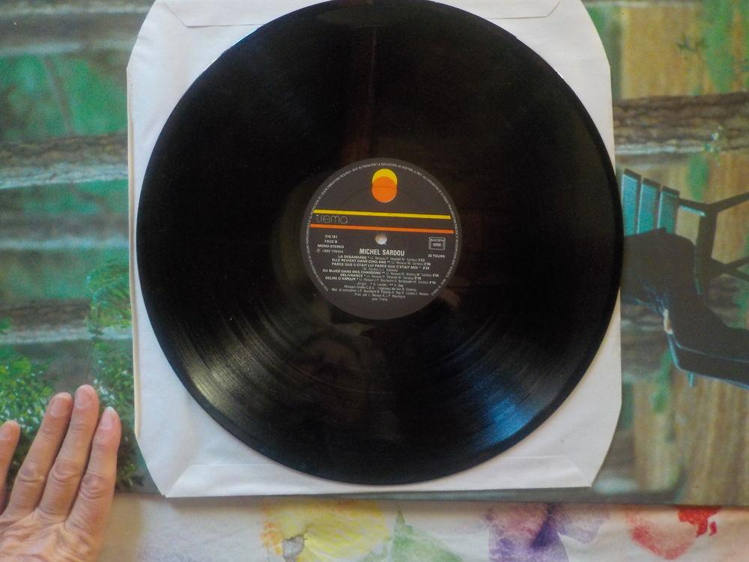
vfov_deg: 46.8
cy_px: 281
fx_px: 649
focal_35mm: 30
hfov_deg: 60.0
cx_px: 374
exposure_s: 1/20
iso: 400
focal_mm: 4.1
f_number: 3.3
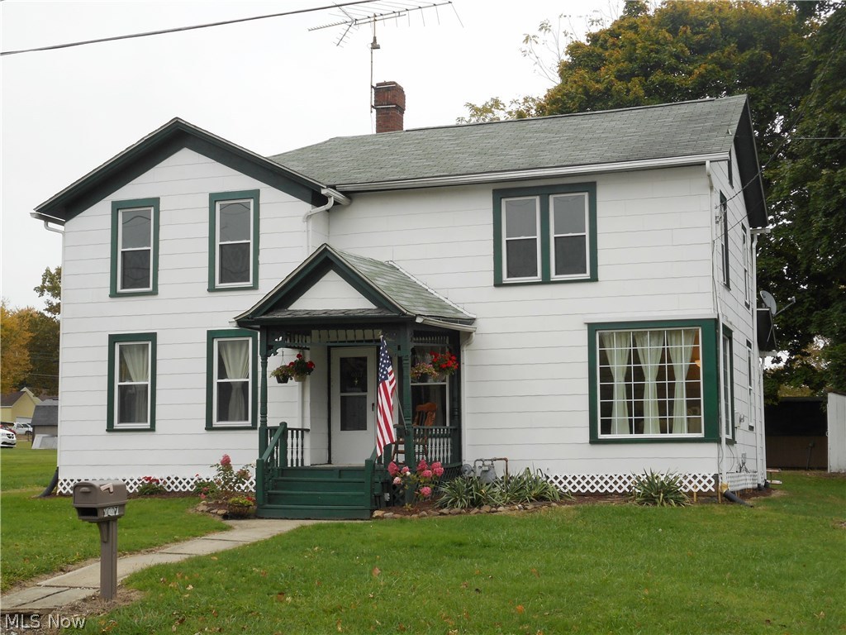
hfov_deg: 32.7
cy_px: 318
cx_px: 423
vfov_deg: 24.8
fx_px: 1442
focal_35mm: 59
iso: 80
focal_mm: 10.5
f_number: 5.1
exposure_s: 1/100
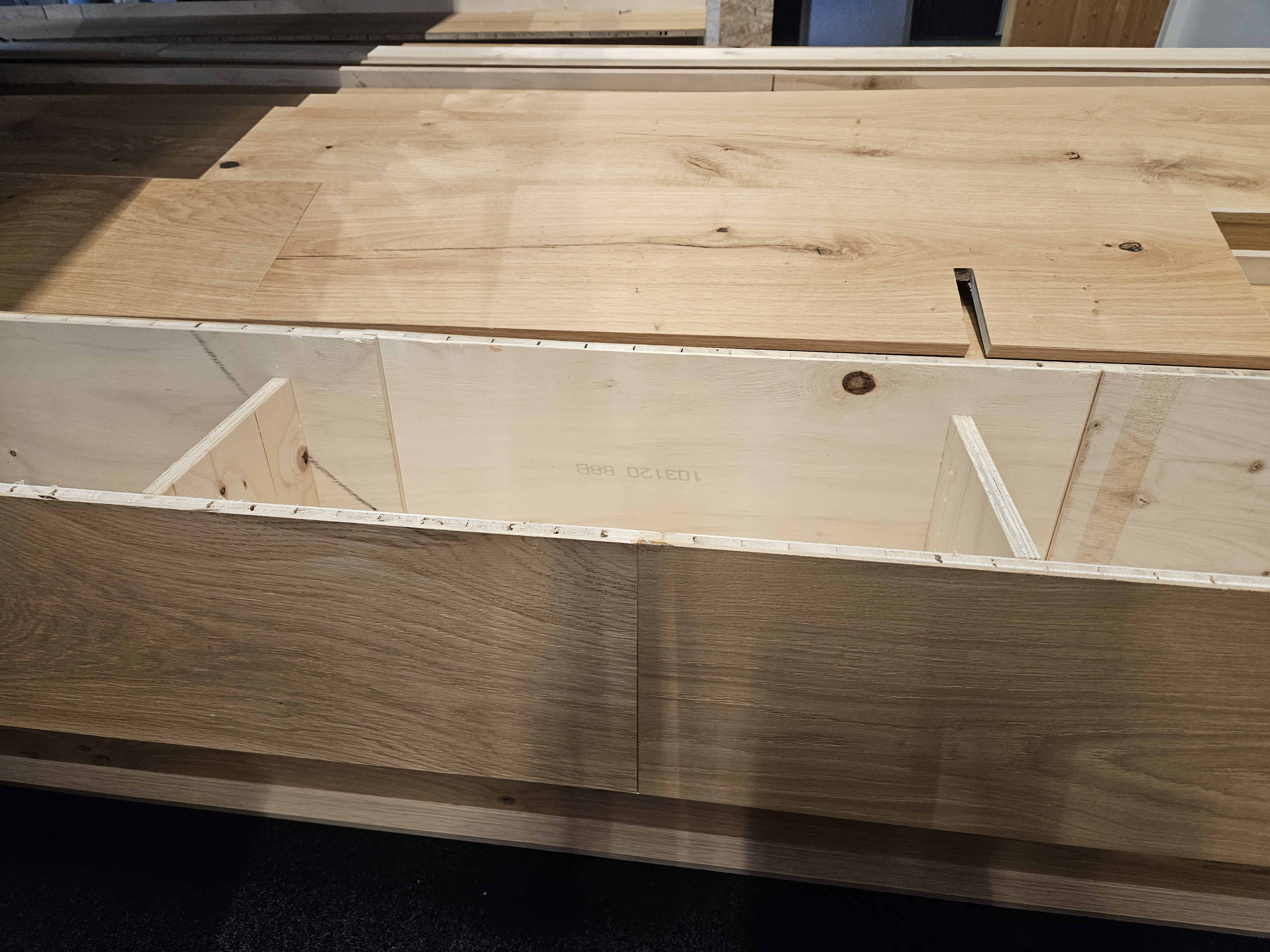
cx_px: 635
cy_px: 476
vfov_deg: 58.9
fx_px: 844
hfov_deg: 73.9
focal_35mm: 23
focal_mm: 5.4
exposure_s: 1/100
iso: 320
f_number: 1.8
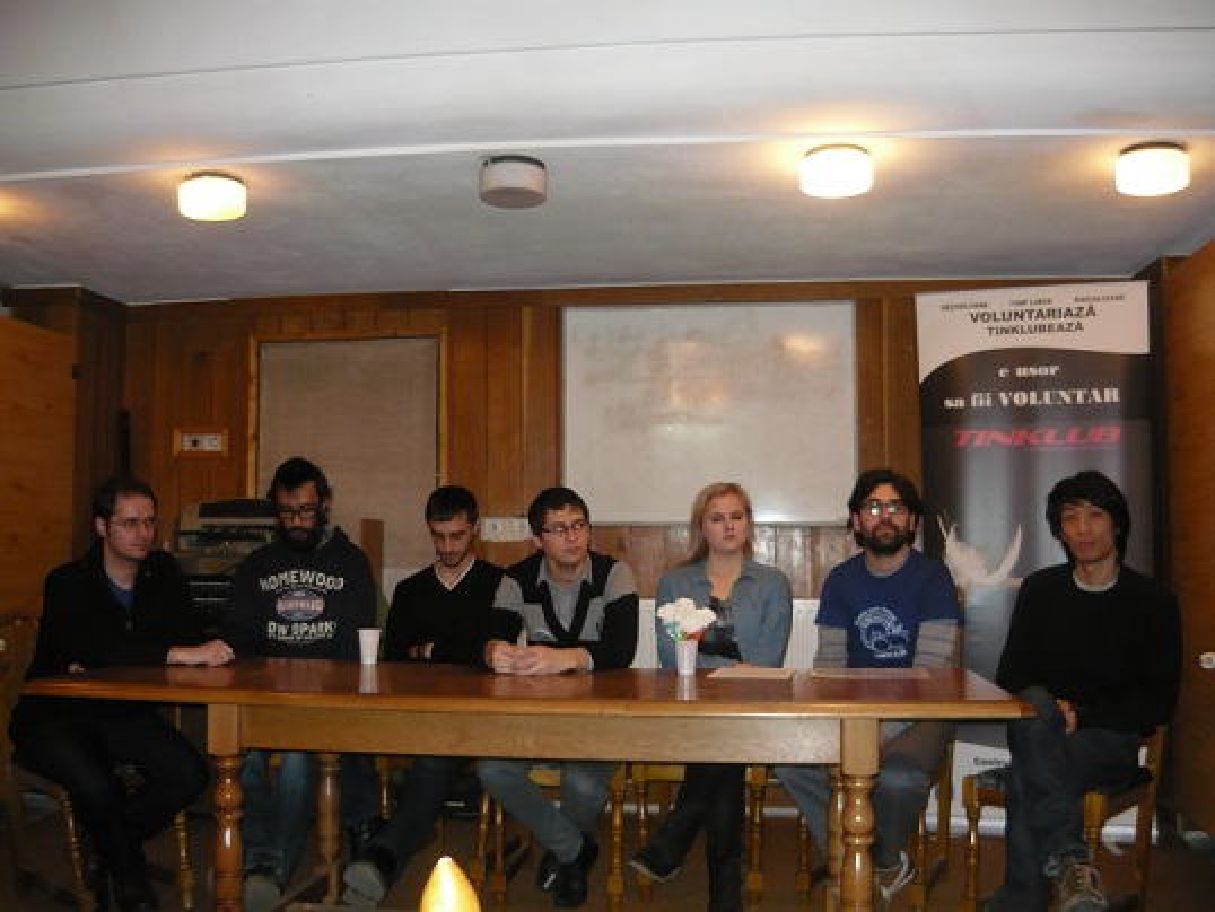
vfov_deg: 43.0
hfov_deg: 55.3
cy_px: 456
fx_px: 1159
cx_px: 608
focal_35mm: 33
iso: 320
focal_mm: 5.5
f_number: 2.8
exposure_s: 1/30
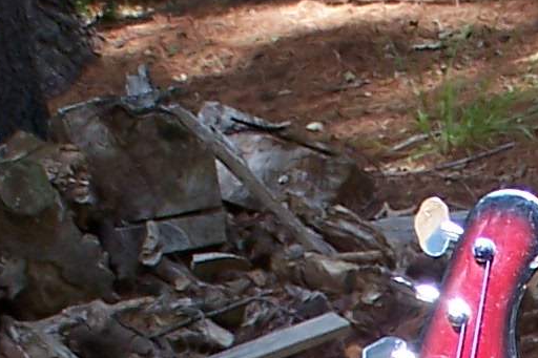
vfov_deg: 4.1
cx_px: 894
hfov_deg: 6.3
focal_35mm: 323
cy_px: 1066
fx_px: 4825
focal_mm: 11.5
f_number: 3.2
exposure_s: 1/125
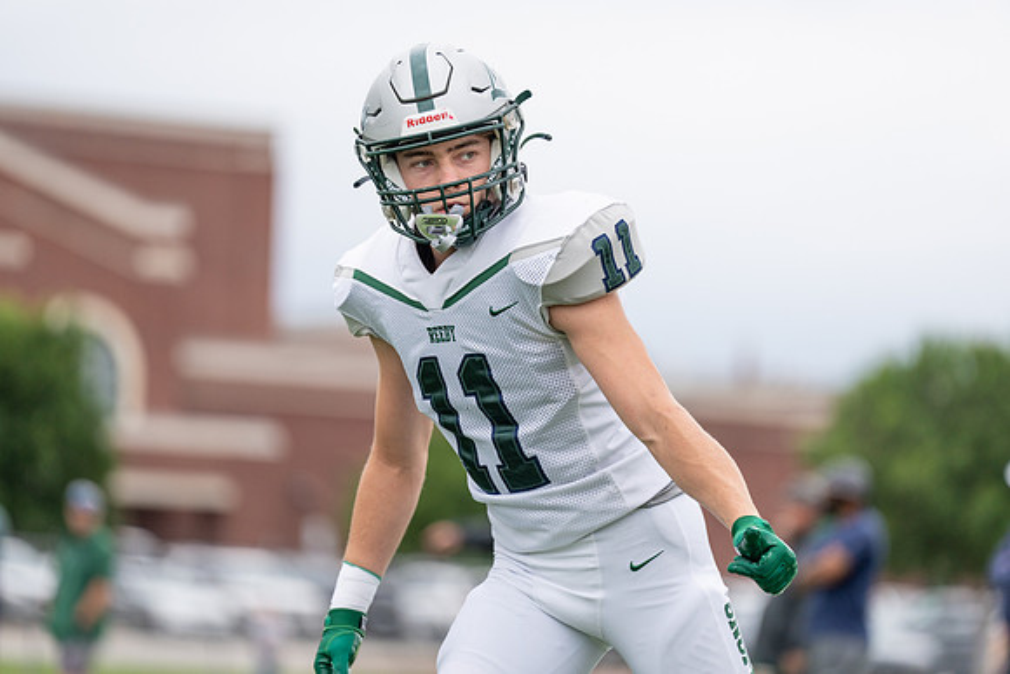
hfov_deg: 10.3
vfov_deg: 6.9
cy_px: 337
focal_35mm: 200
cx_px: 505
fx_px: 5612
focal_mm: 200
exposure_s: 1/1250
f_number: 2.8
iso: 250
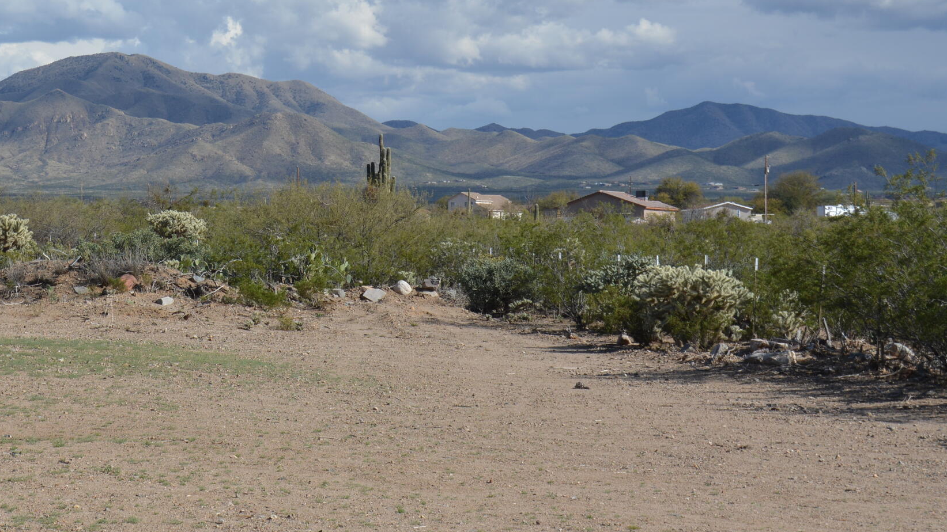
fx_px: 2737
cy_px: 140
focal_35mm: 109
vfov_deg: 11.1
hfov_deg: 19.3
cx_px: 131
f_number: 9
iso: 100
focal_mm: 38
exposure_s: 1/320
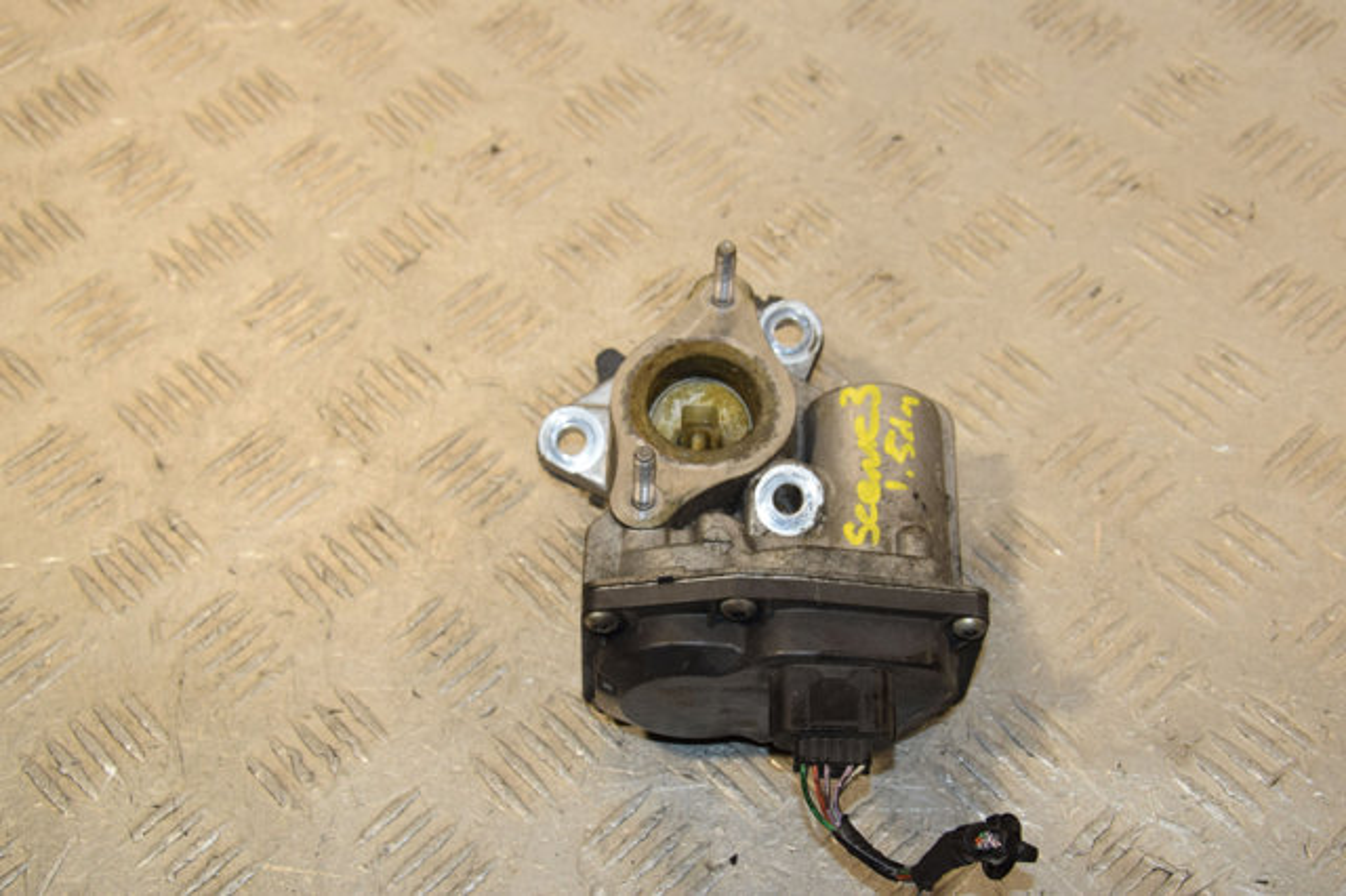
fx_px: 2242
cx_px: 673
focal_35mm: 60
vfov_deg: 22.6
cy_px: 448
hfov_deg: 33.4
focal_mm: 40
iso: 800
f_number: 7.1
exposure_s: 1/200
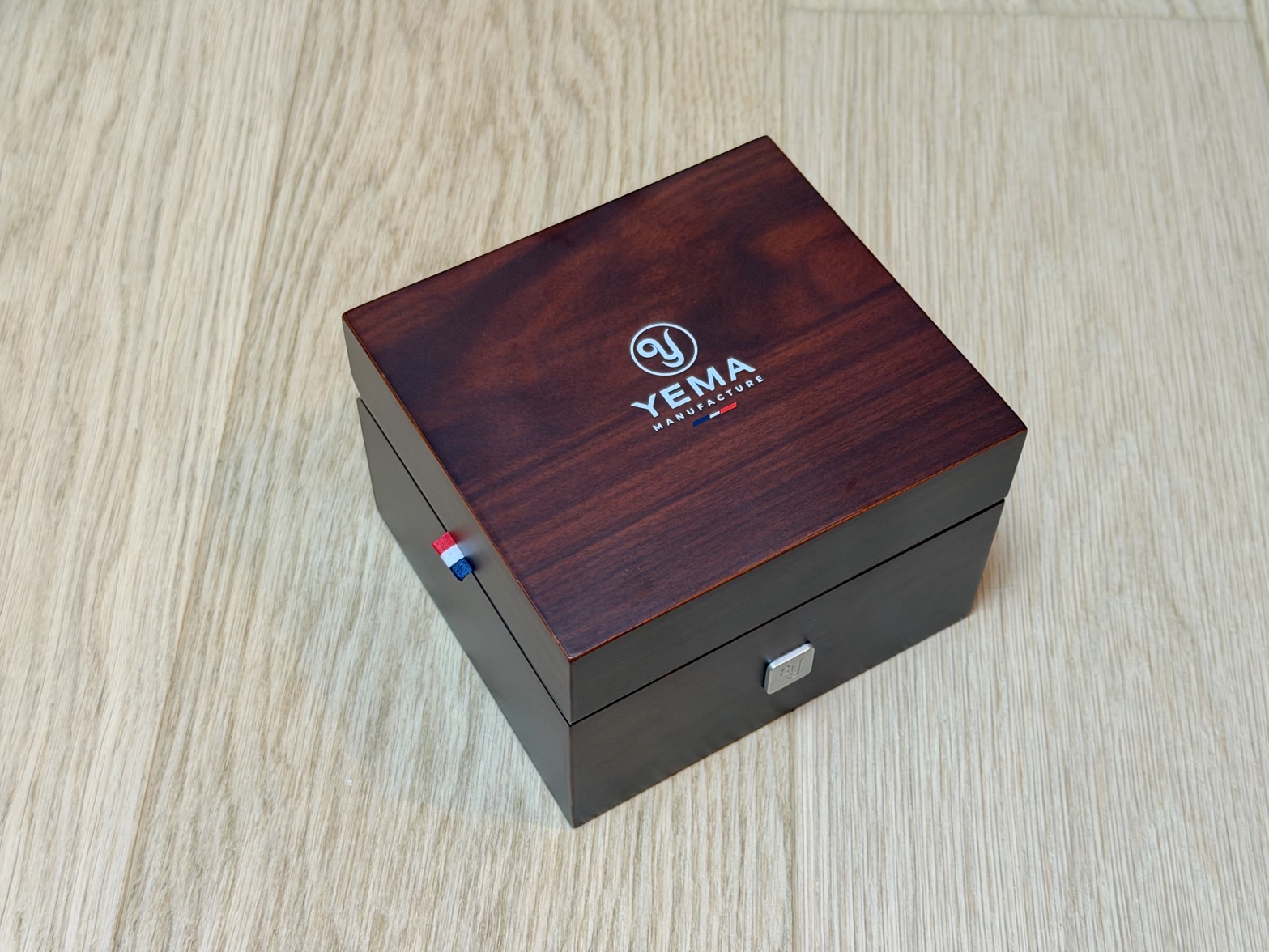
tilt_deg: -54.0
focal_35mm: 49
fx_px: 1797
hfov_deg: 38.9
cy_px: 469
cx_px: 647
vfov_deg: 29.7
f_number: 1.78
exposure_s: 1/33
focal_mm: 6.76
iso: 400
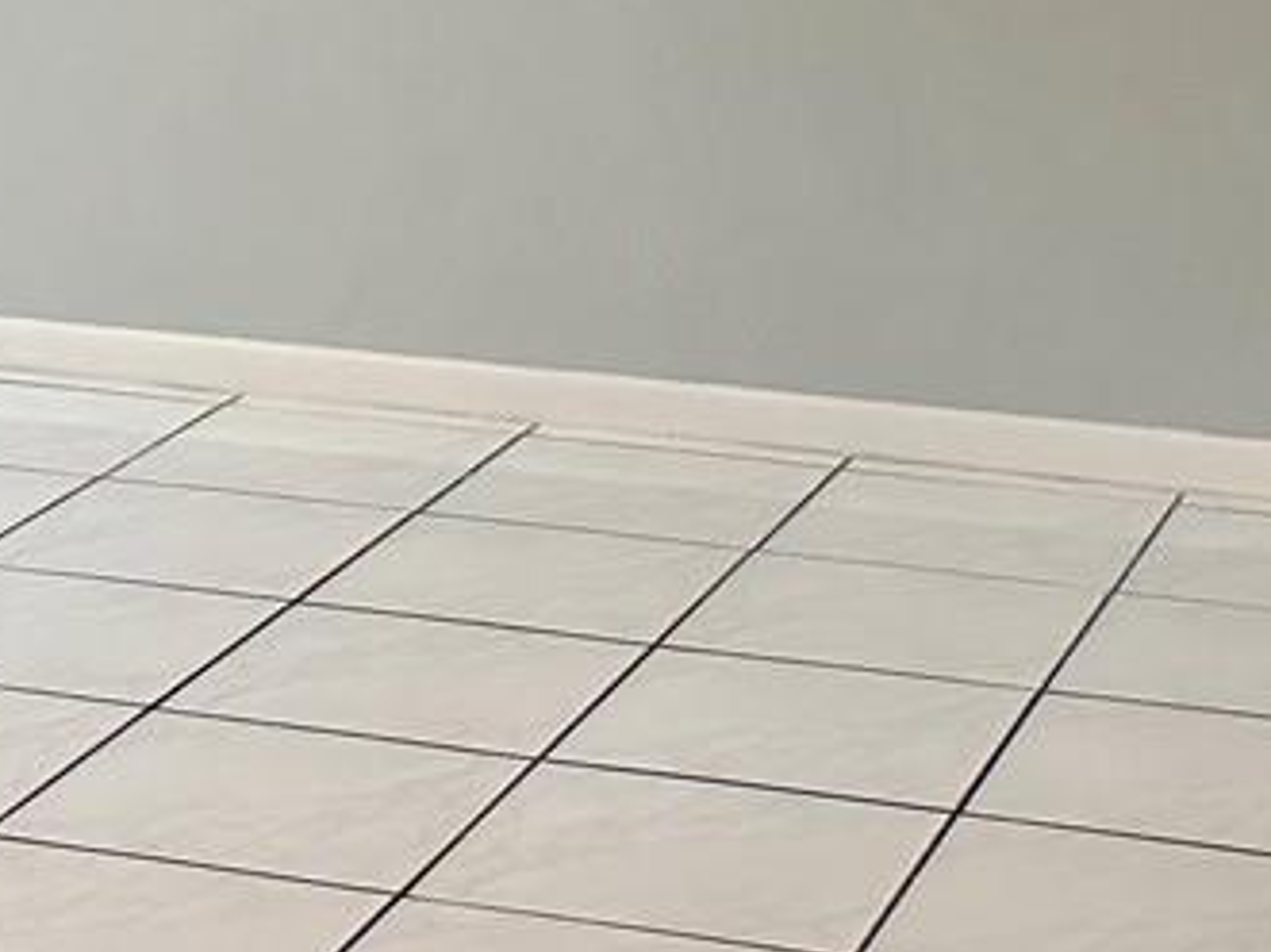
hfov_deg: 16.8
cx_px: 250
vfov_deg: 12.7
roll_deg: -3.0
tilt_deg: -9.6
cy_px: 196
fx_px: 4258
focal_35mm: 116
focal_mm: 6.86
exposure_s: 1/125
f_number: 1.78
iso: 125
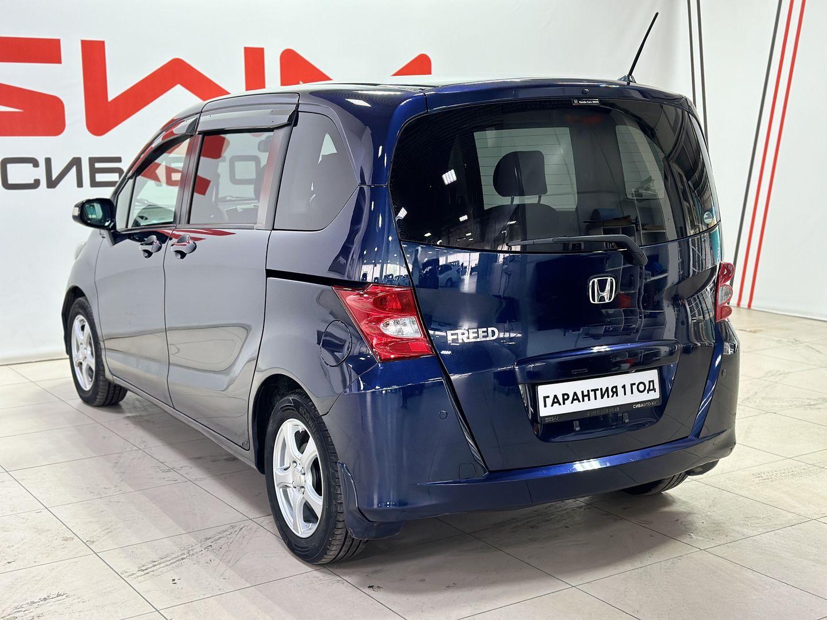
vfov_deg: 30.3
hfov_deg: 39.7
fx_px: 1147
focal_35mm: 48
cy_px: 310
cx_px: 414
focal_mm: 6.86
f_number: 1.78
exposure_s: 1/100
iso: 250
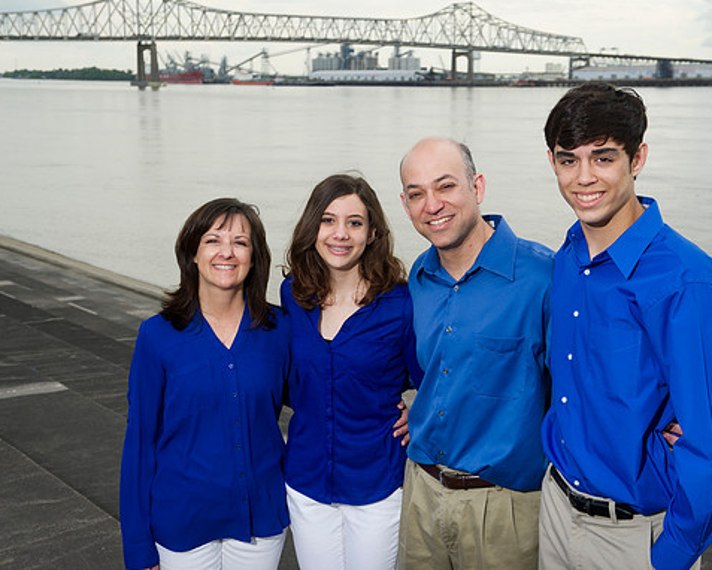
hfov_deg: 33.0
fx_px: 1202
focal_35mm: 57
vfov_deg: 26.7
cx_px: 403
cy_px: 285
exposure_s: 1/250
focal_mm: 50
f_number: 7.1
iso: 320
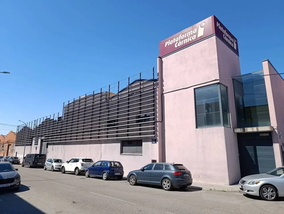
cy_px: 107
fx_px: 189
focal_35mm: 23
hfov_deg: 73.8
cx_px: 142
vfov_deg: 59.0
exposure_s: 1/481
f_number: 1.7
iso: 50
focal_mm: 6.11
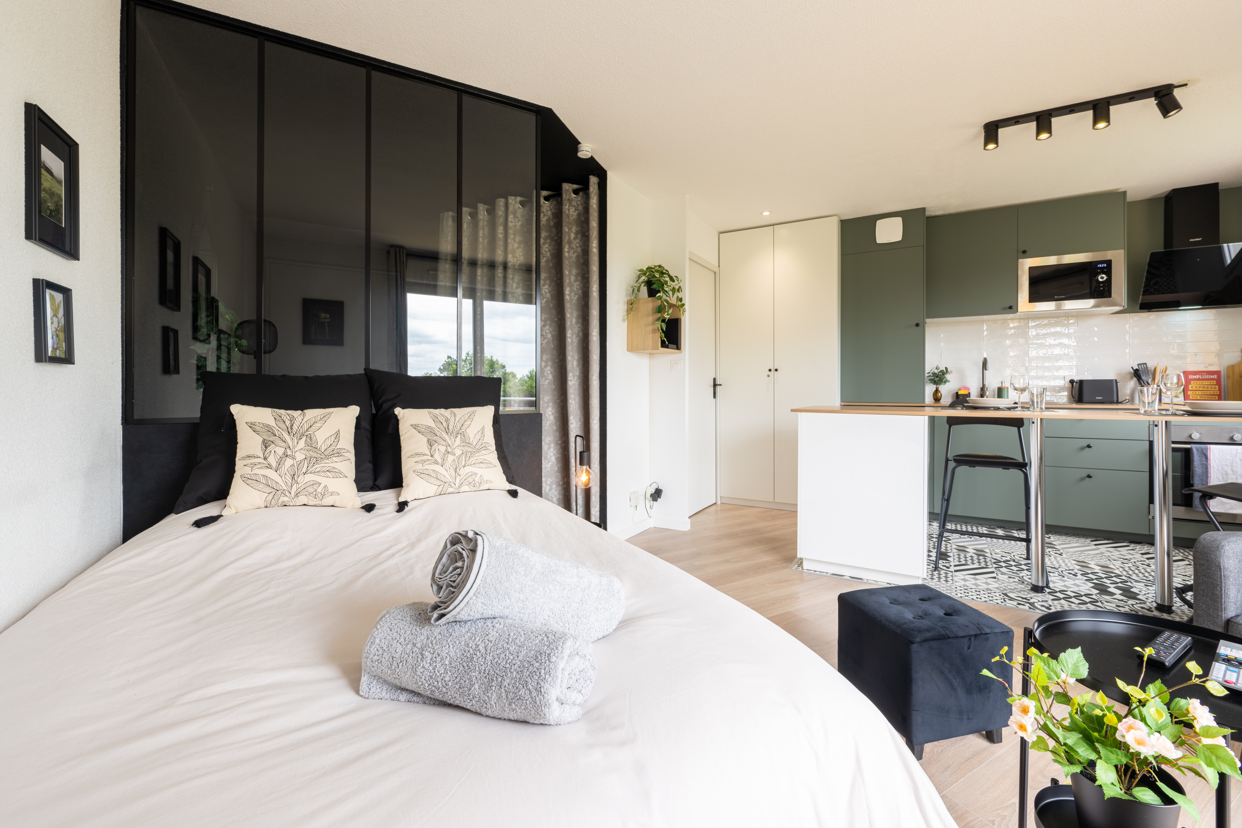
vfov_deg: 81.2
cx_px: 621
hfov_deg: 104.3
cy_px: 414
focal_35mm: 14
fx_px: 483
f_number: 9
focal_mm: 14
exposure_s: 1/50
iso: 64
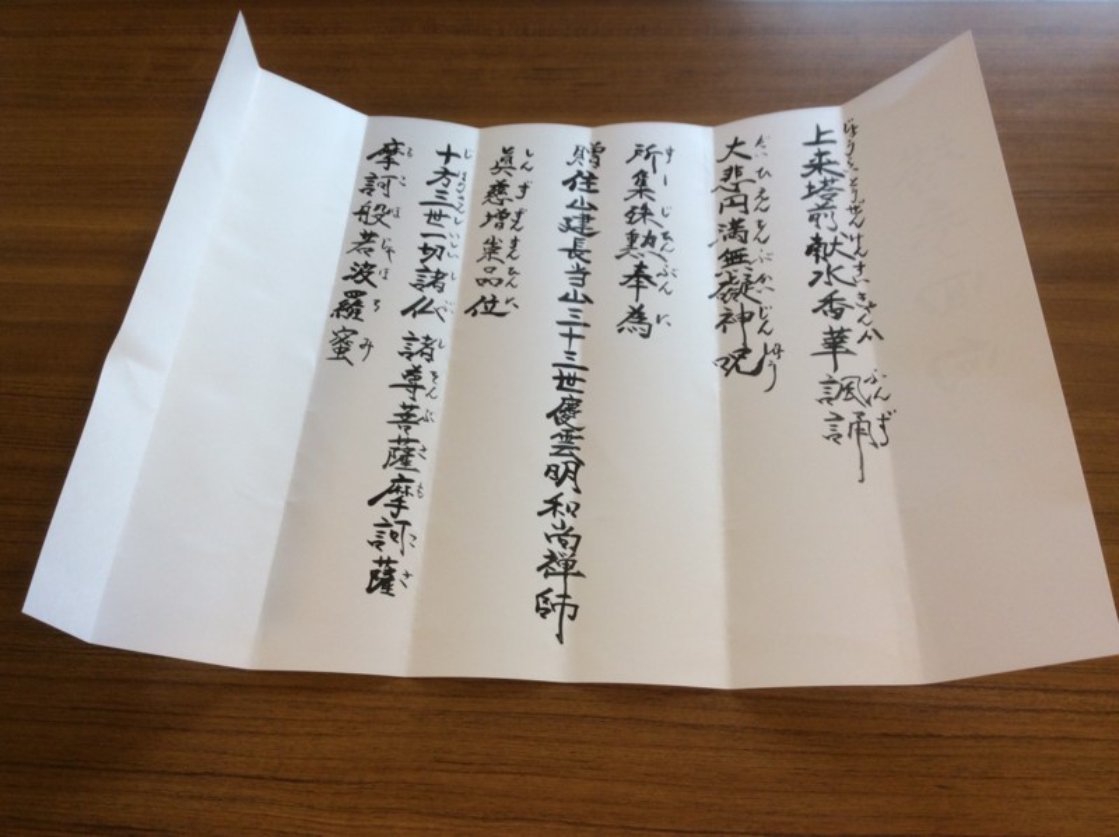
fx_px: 1033
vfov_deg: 44.1
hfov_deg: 56.9
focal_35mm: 32
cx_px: 560
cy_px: 418
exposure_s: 1/40
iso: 40
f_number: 2.4
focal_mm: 3.3
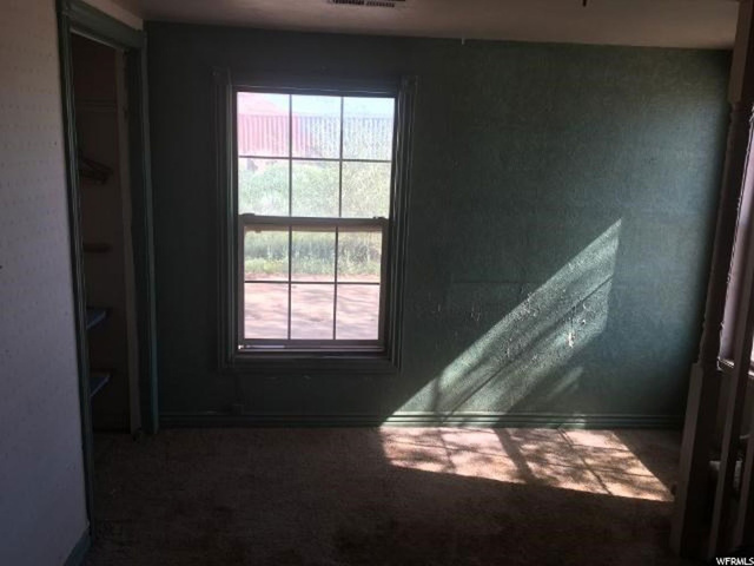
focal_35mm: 29
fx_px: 632
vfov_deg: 48.2
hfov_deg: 61.7
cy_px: 283
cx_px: 377
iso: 25
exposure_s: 1/120
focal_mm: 4.15
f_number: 2.2
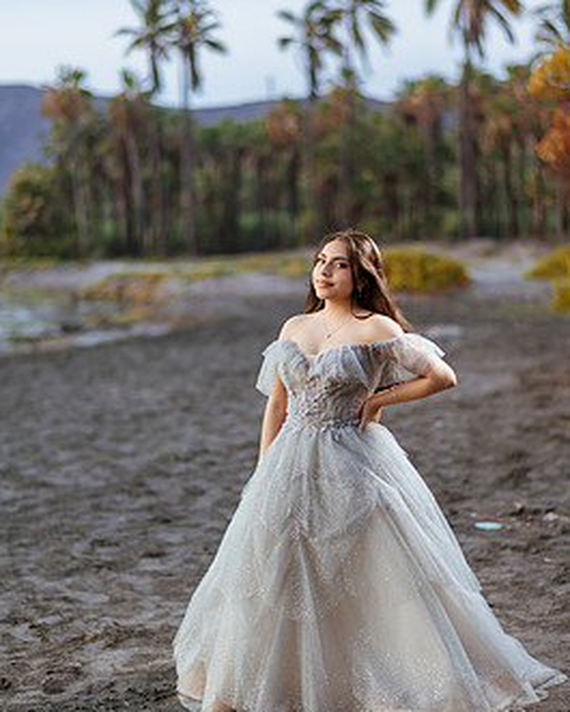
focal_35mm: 74
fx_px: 1560
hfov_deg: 20.7
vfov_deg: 25.7
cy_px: 344
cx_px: 318
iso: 100
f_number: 1.4
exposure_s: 1/1250
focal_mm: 58
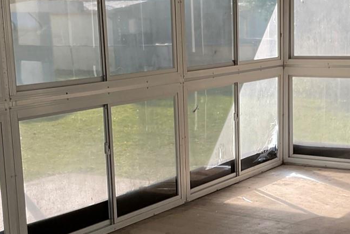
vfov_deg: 18.3
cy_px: 172
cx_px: 242
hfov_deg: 27.1
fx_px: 720
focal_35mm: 74
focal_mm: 3
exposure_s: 1/120
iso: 32
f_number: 1.8
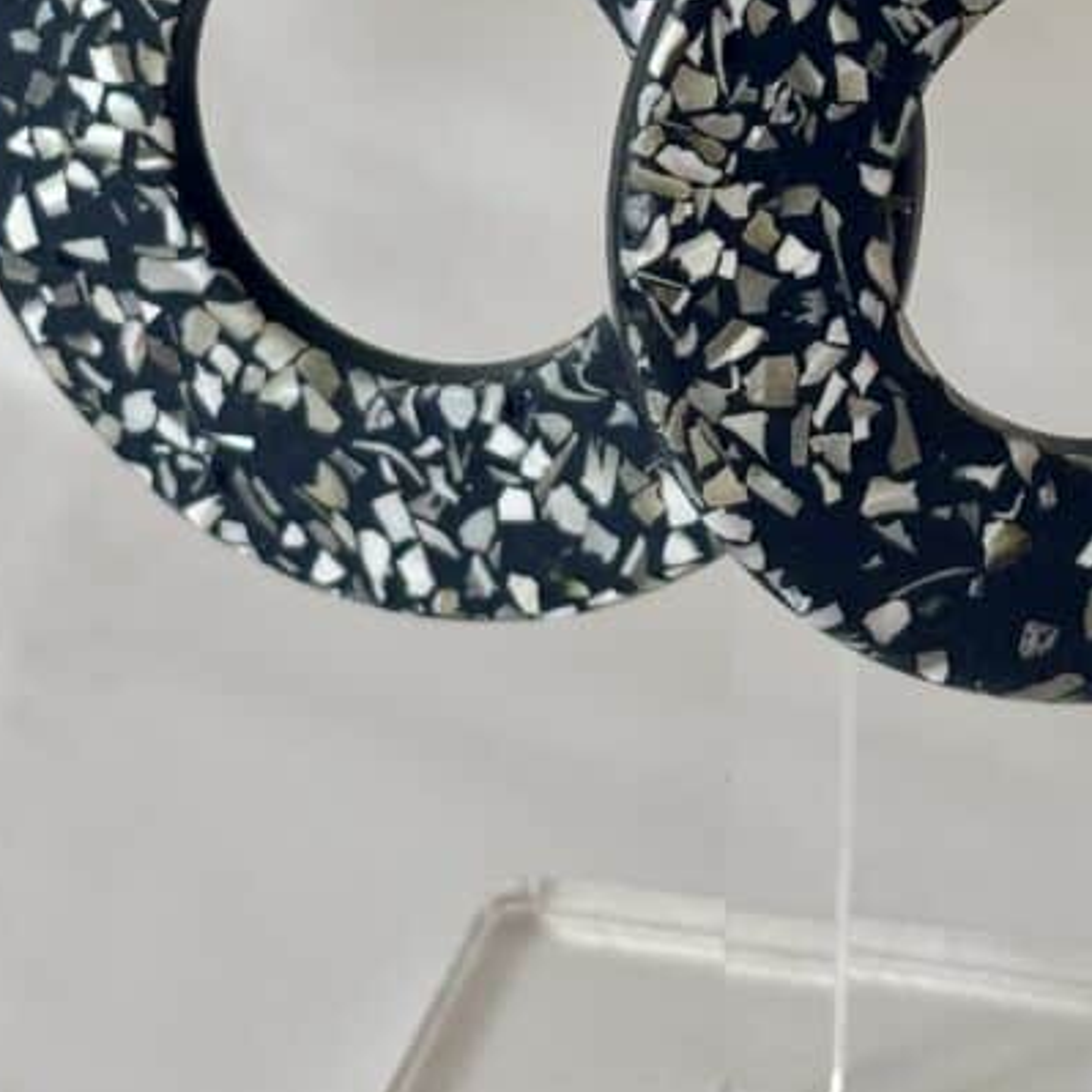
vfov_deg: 14.6
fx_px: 4211
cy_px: 104
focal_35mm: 118
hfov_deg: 14.7
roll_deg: -3.2
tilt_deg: -19.4
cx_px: 747
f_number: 1.6
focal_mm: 5.96
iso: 32
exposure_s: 1/100
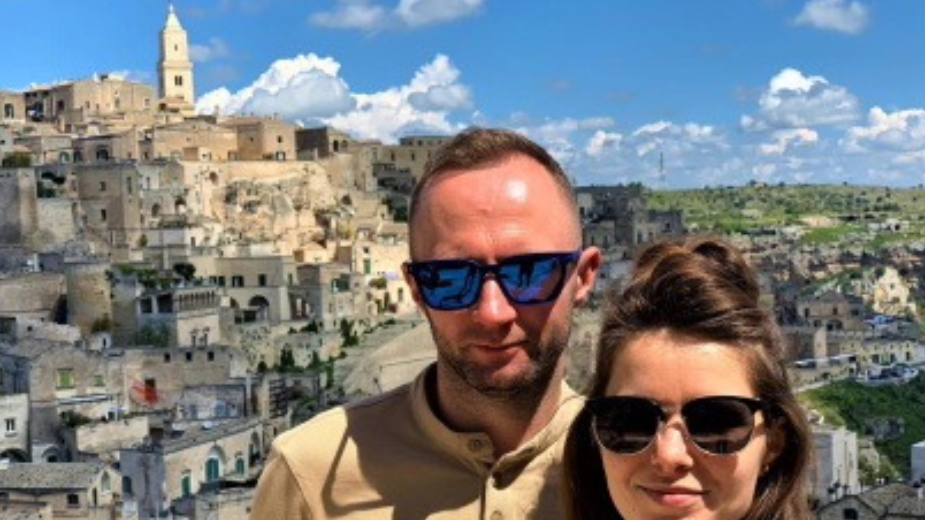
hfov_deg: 33.8
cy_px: 350
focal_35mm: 62
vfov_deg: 19.3
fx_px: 1520
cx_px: 444
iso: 16
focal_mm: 6
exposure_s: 1/749
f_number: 2.4
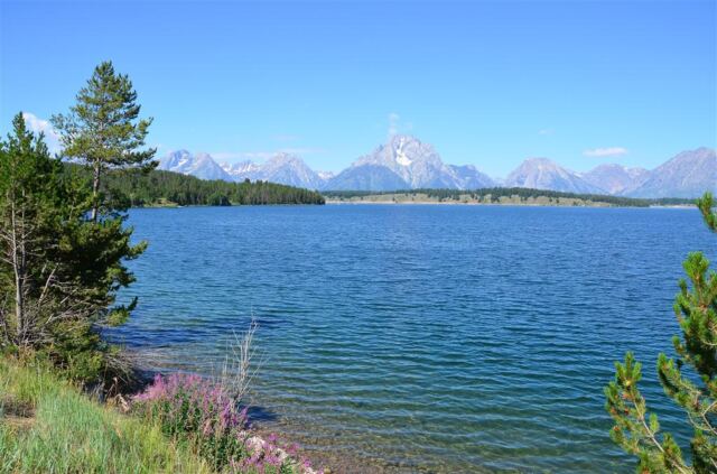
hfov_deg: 67.5
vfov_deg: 47.7
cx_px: 358
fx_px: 536
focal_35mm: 27
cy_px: 237
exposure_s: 1/320
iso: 200
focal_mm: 18
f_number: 9
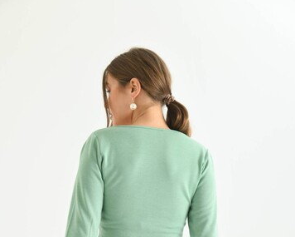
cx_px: 148
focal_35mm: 74
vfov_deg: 20.2
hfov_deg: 25.7
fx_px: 646
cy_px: 222
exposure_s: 1/125
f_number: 5.6
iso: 160
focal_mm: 52
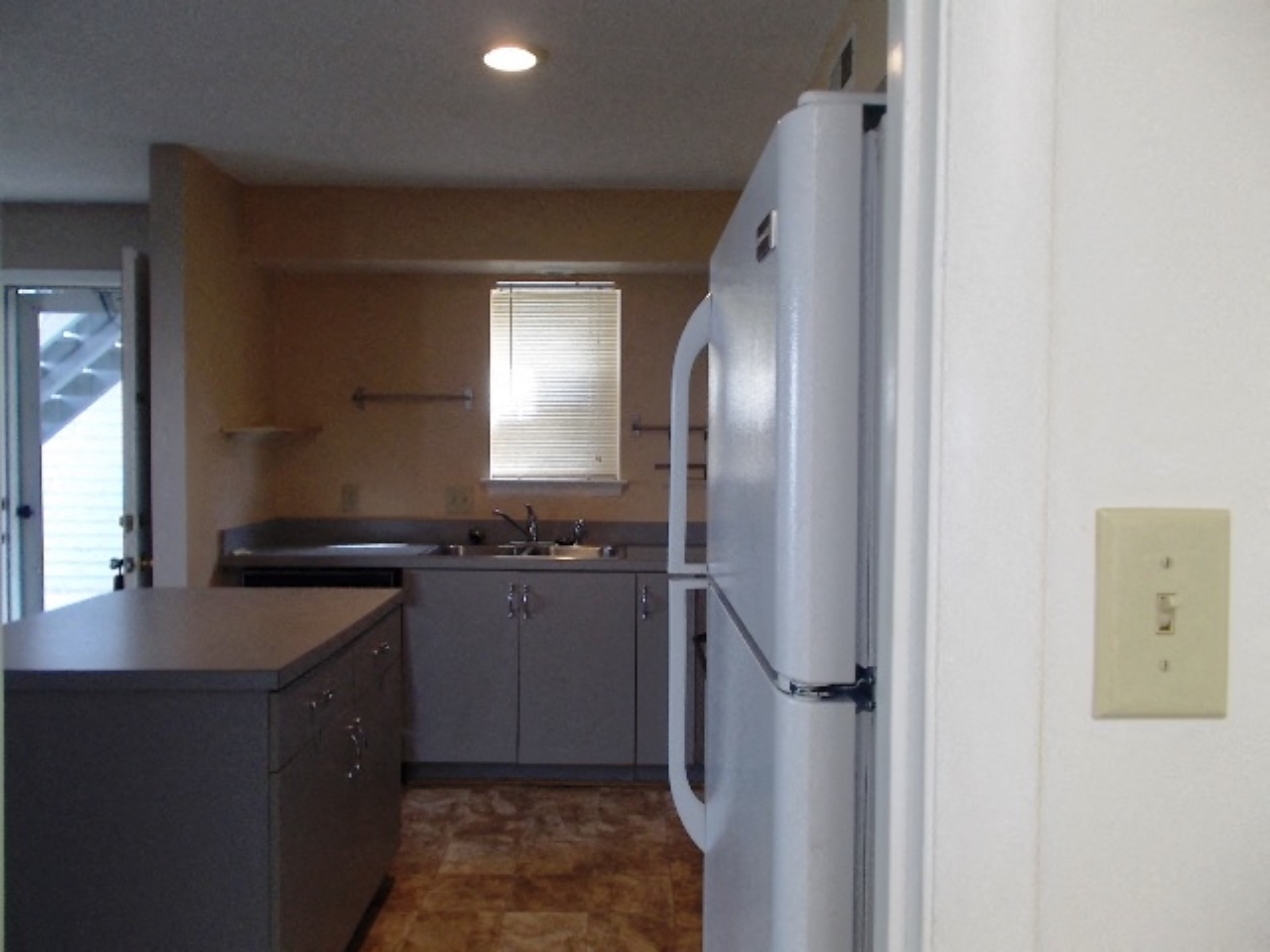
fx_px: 954
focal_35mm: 26
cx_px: 635
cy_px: 476
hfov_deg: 67.3
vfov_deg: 53.1
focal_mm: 4.6
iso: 125
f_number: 3.2
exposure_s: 1/25
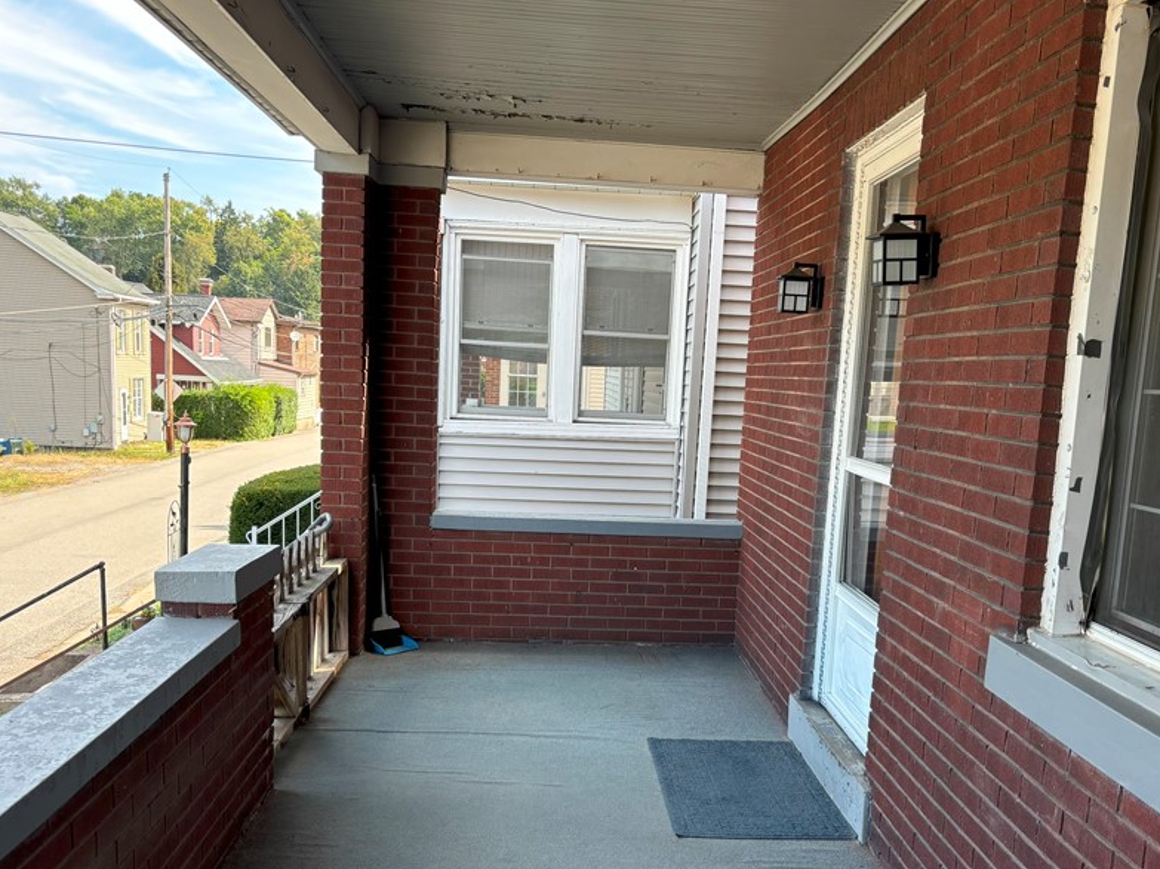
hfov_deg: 53.9
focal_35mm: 34
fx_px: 1139
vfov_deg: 41.5
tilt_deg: -9.9
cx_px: 624
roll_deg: -3.5
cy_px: 548
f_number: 1.6
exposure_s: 1/365
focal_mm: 5.96
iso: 50
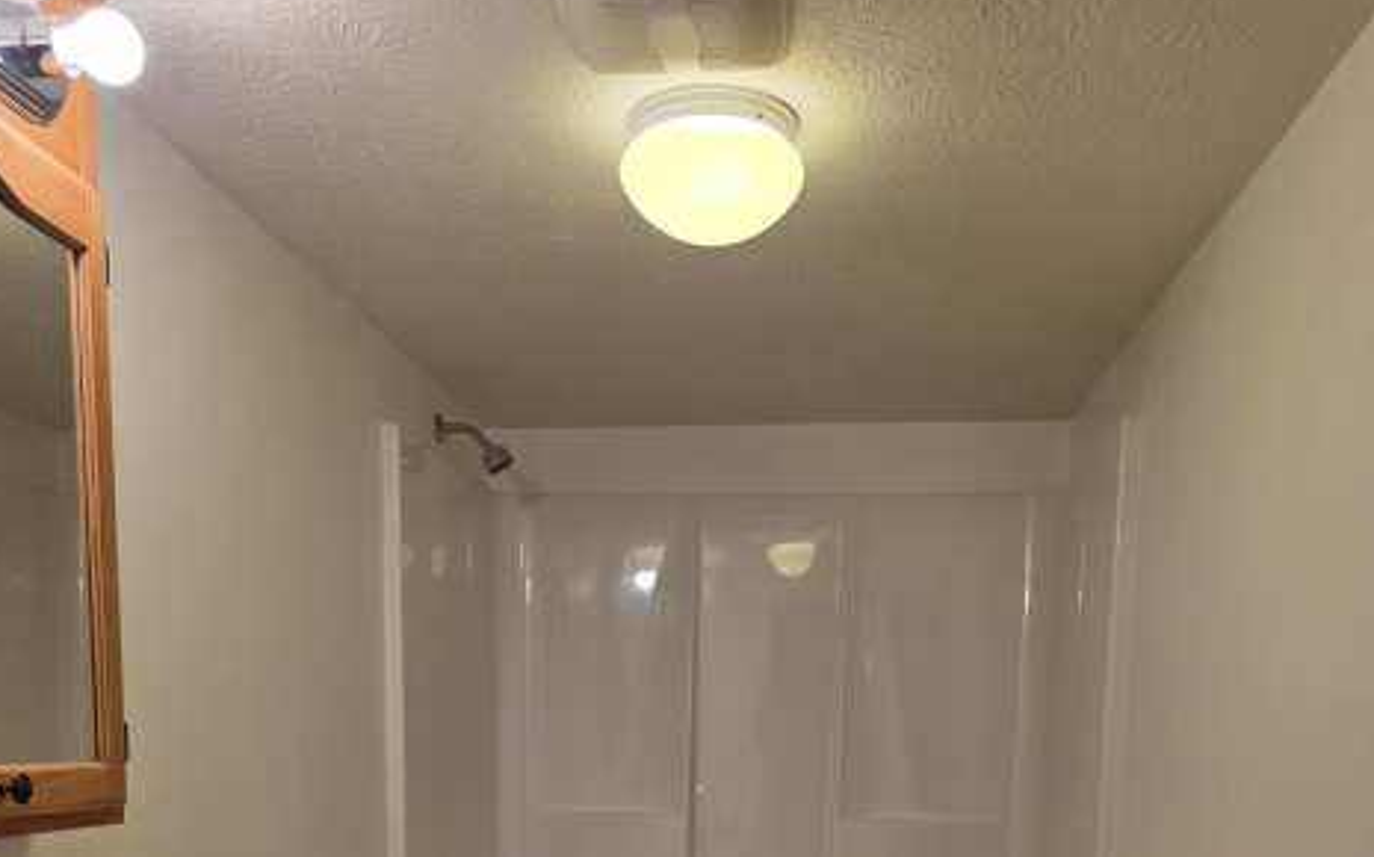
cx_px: 674
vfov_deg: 32.7
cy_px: 891
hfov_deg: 55.4
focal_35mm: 35
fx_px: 1310
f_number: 1.7
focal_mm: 6.3
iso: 64
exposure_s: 1/120
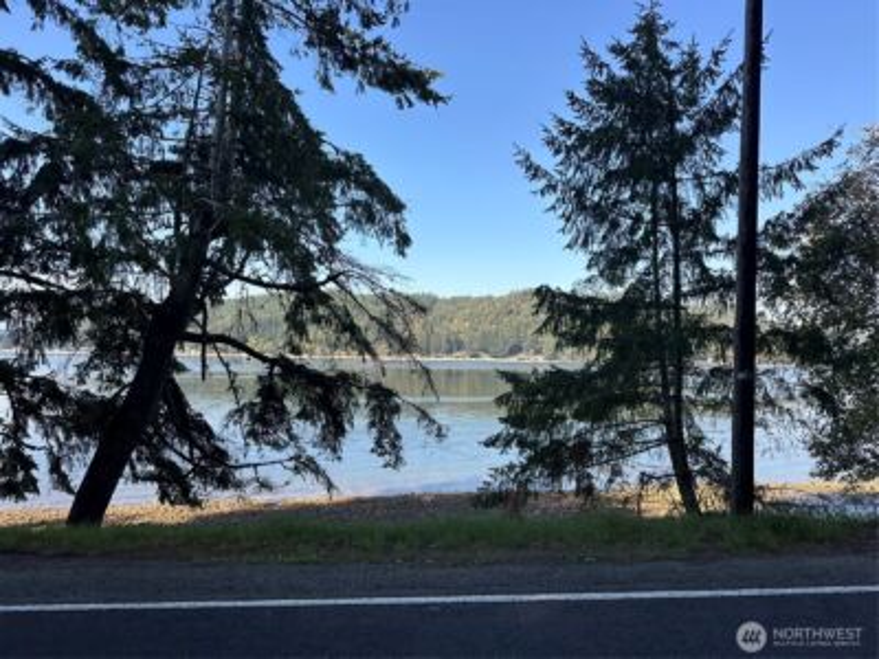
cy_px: 330
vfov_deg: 56.8
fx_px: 609
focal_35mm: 24
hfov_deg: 71.6
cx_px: 440
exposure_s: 1/1779
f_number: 1.78
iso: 80
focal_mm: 6.86
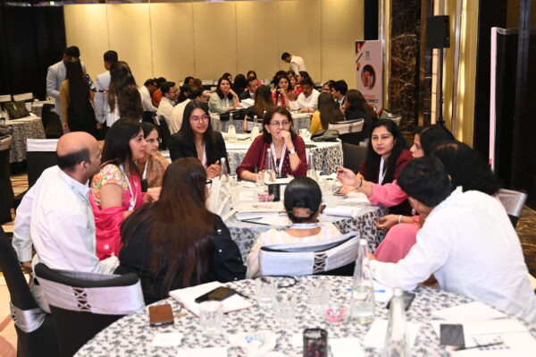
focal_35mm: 42
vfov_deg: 31.8
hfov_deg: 46.4
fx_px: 625
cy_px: 178
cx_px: 268
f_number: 4
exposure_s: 1/125
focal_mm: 42
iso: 2500
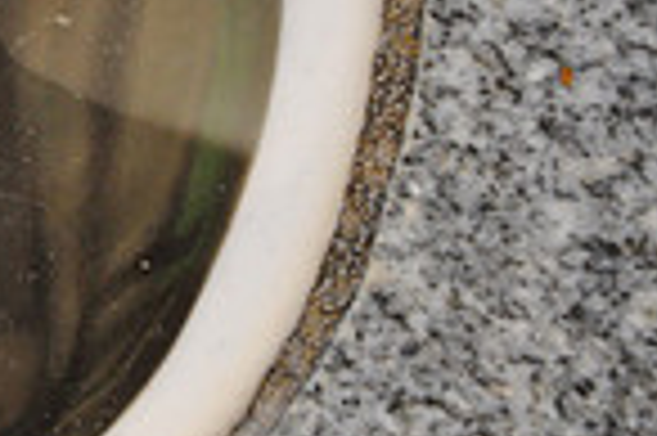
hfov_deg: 4.1
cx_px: -198
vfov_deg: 2.7
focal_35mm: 507
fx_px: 9242
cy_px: -38
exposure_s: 1/250
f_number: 5.6
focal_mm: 85
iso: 720
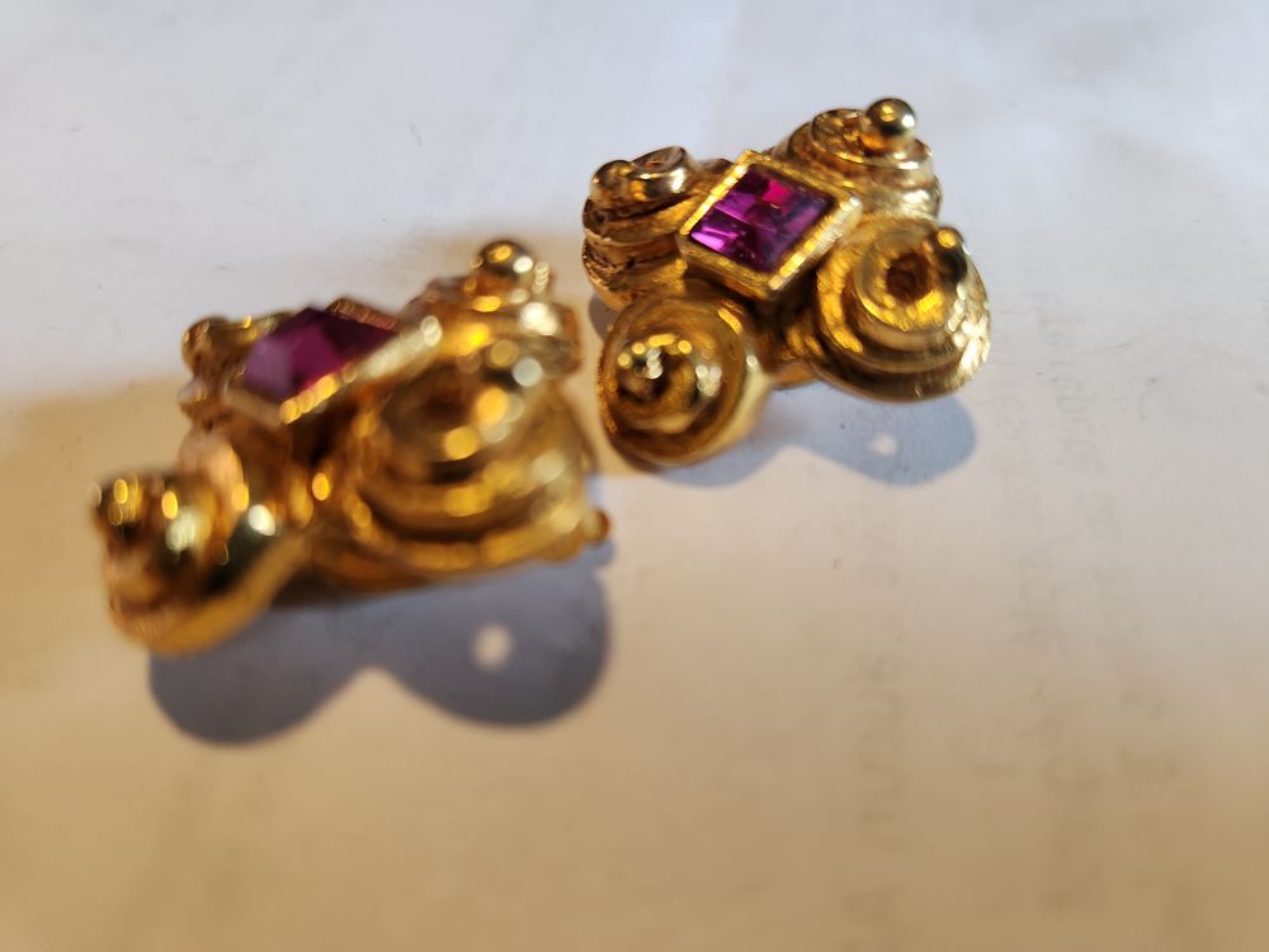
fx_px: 843
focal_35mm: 23
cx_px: 634
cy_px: 476
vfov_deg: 58.9
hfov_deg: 73.9
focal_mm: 5.4
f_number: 1.8
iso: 160
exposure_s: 1/100
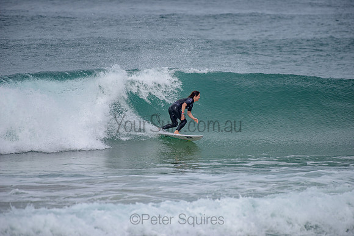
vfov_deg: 2.8
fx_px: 4918
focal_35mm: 500
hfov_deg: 4.1
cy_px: 118
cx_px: 177
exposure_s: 1/2000
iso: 220
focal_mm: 500
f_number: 5.6
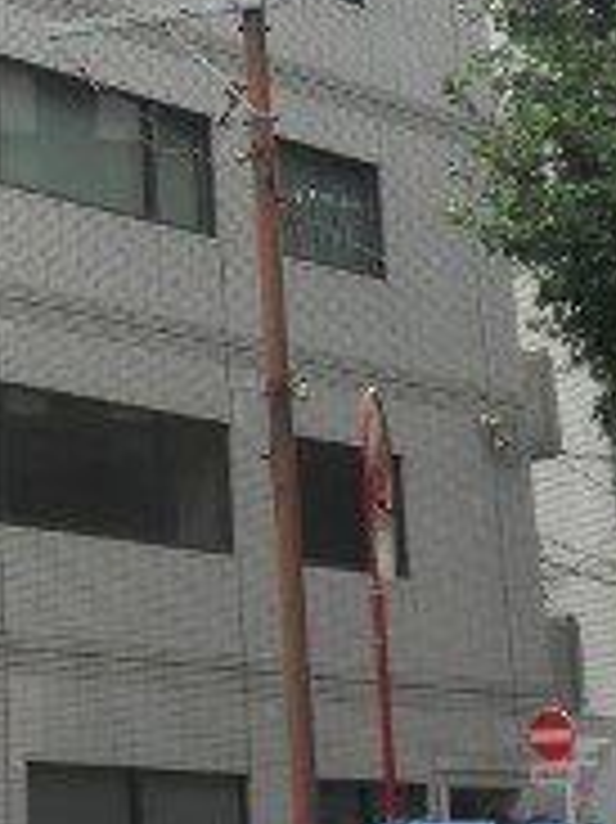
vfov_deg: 17.2
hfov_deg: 12.5
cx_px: -328
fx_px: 2661
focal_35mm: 112
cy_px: 0
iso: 80
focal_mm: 5.8
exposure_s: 1/250
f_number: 3.5
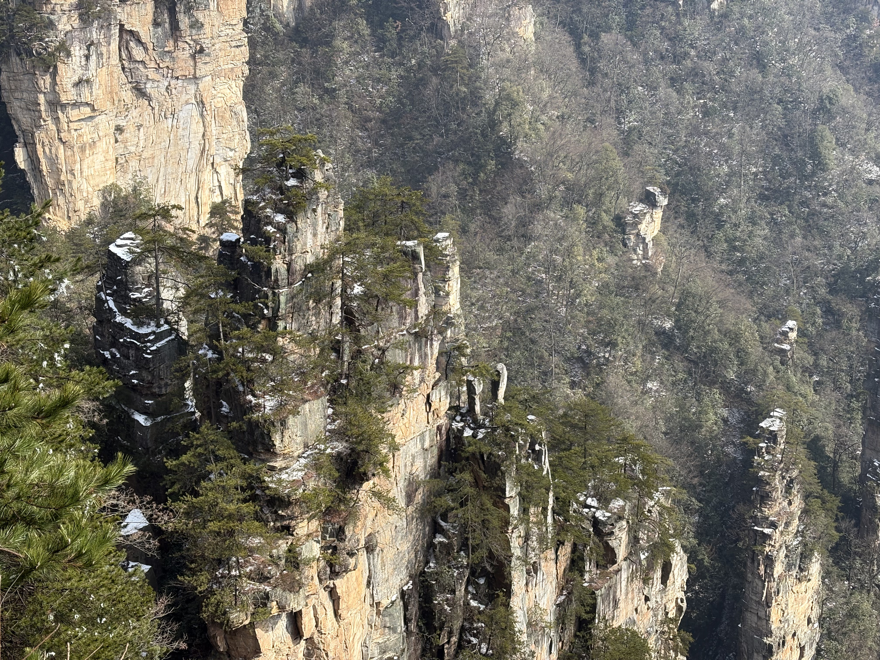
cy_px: 330
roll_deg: +1.2
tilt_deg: -14.0
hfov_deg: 36.8
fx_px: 1322
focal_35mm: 52
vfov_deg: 28.0
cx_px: 440
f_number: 1.6
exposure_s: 1/1175
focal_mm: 5.96
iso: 40
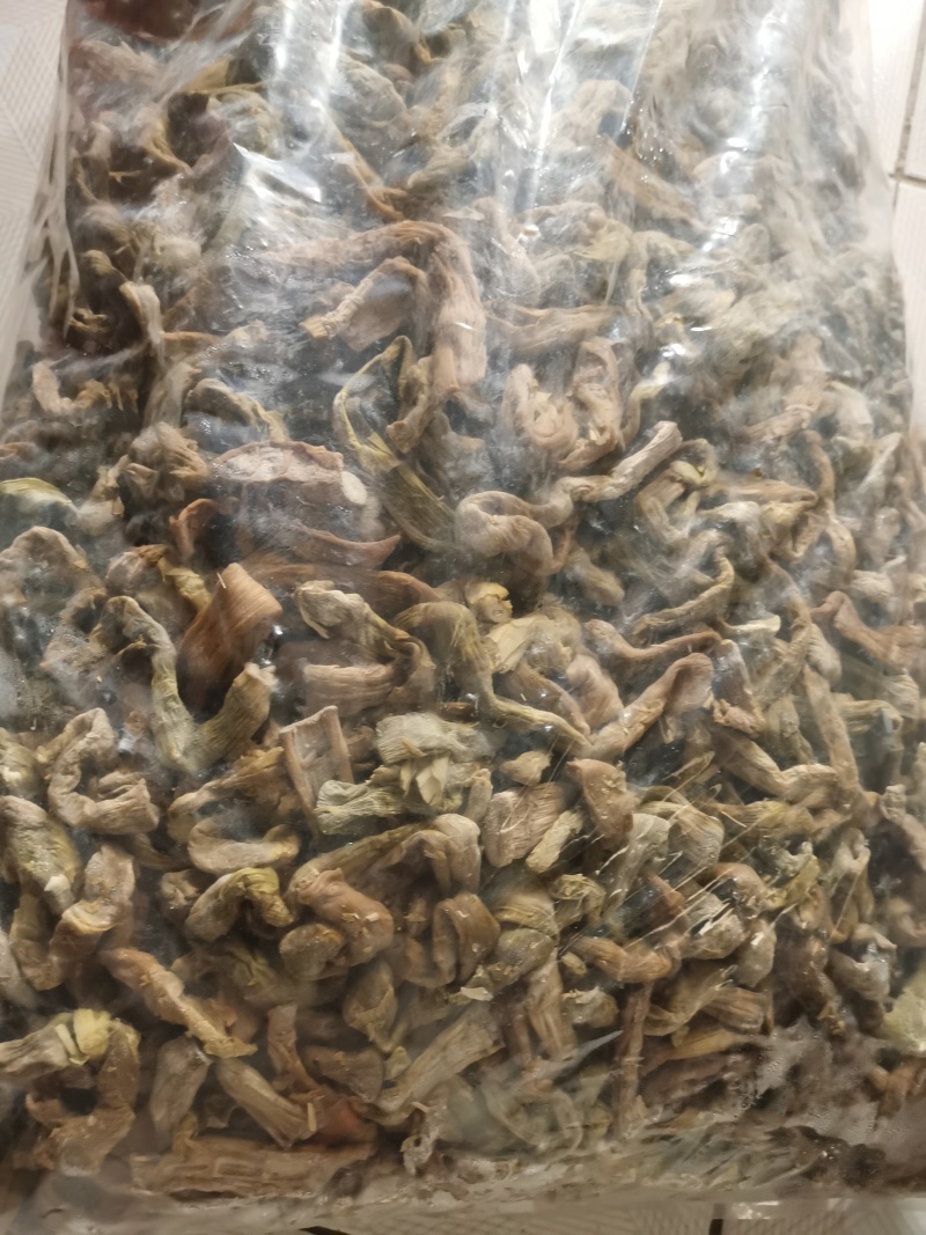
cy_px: 618
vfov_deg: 65.3
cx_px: 463
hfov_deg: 51.3
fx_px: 963
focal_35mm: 27
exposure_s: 1/33.3
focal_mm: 5.58
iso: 500
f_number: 1.8
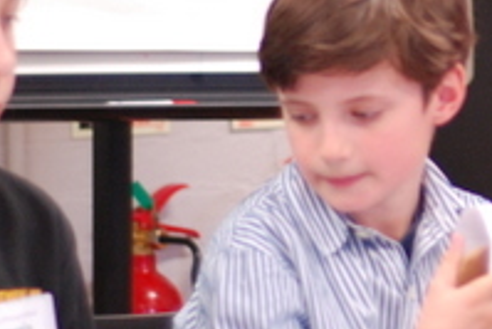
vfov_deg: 4.6
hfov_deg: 6.8
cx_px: 569
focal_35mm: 302
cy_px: 42
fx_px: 4130
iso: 400
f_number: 1.8
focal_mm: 50
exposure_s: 1/100
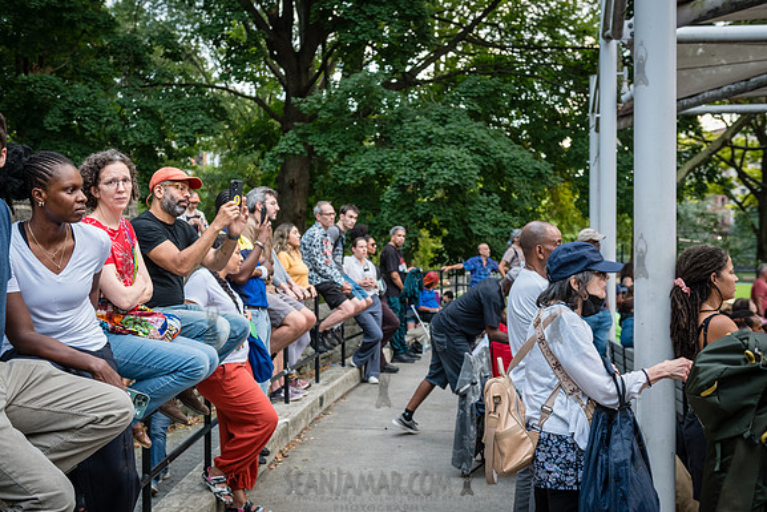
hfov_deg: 44.5
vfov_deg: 30.5
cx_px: 392
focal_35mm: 44
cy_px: 256
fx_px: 938
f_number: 4.5
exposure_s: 1/125
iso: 1600
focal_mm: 42
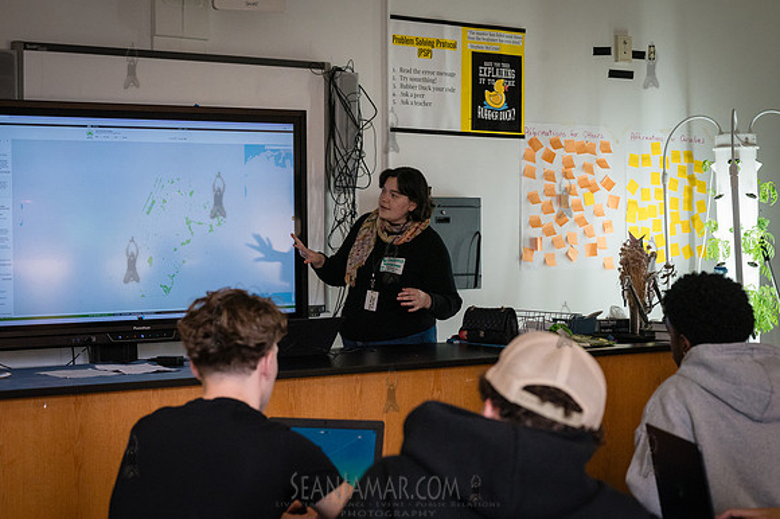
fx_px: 1443
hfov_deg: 30.2
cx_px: 381
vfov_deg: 20.4
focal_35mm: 67
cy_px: 259
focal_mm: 64
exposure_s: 1/1250
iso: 6400
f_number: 5
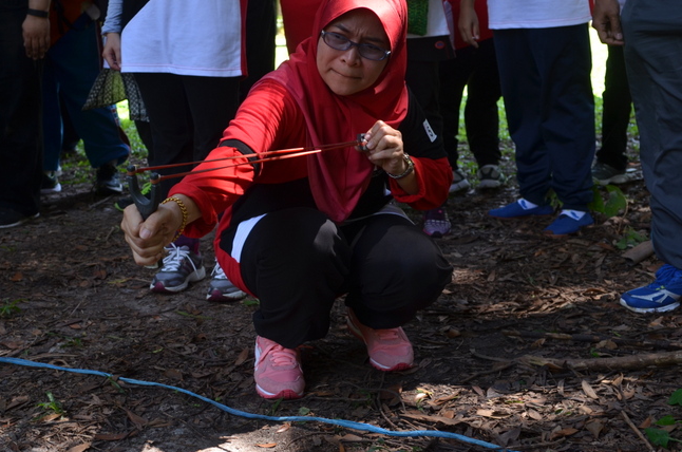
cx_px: 268
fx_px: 983
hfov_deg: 38.1
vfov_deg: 25.8
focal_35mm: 52
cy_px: 187
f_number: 4
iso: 250
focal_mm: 28
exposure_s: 1/125
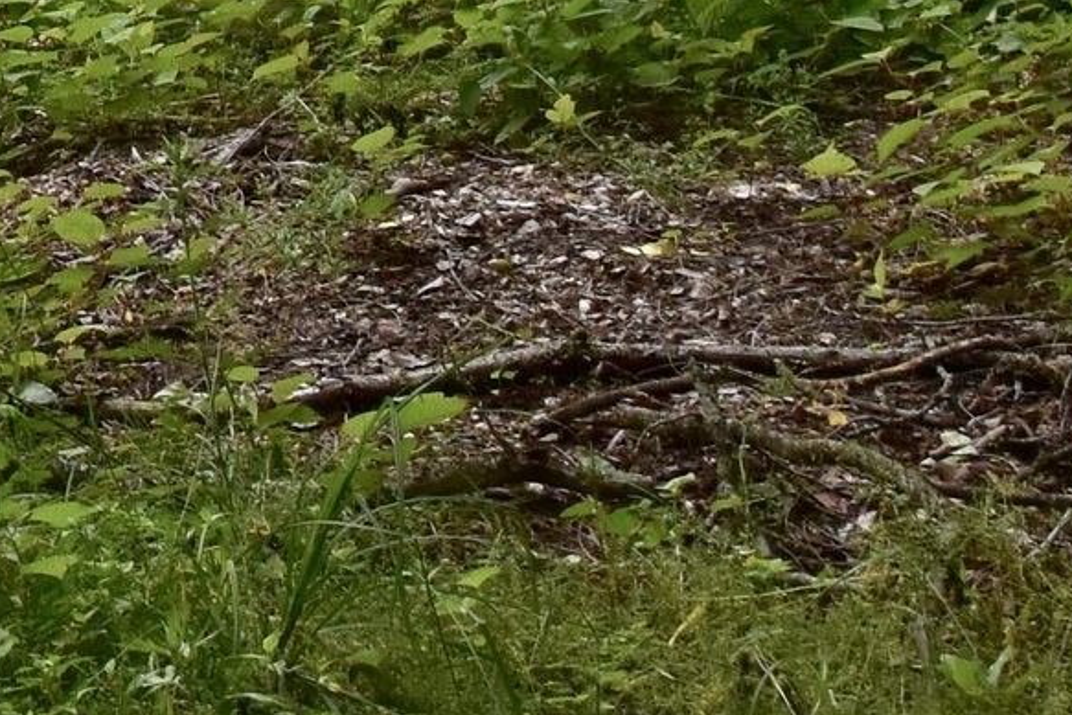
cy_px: -840
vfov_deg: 8.2
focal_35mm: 158
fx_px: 4706
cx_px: -1197
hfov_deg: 11.5
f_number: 10
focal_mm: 20
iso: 400
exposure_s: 1/250
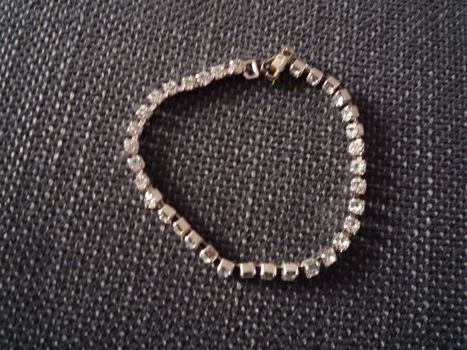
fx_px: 337
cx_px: 234
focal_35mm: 25
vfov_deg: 54.9
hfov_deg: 69.4
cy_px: 175
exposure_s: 1/4
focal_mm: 4.4
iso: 400
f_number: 2.8
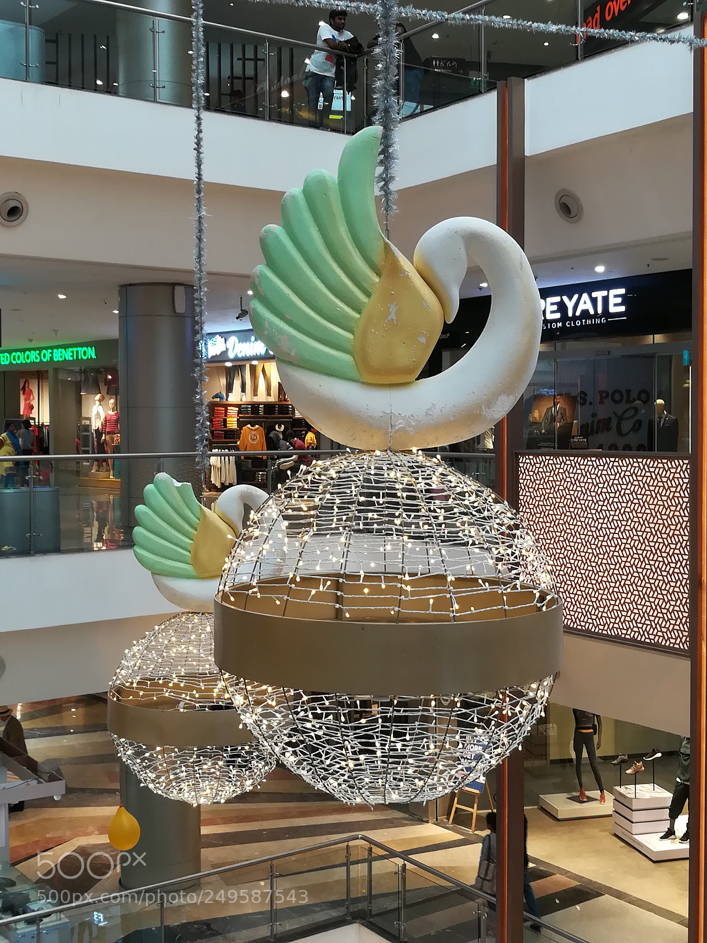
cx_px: 354
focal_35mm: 43
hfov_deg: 33.6
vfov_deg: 43.9
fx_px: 1171
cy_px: 472
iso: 80
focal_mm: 3.83
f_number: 2.2
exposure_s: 1/33.3
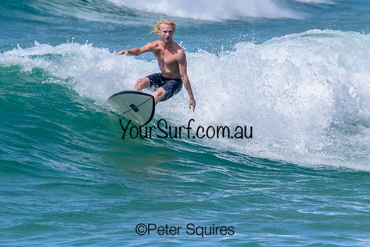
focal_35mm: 1087
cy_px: 100
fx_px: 11172
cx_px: 137
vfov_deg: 1.3
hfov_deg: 1.9
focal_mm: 800
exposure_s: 1/2000
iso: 1100
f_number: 16
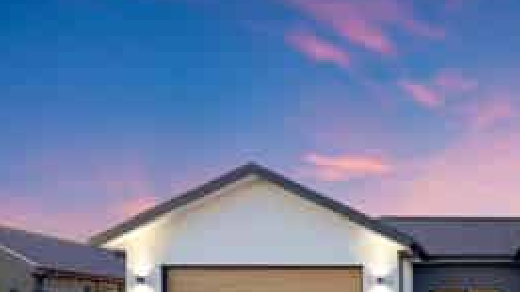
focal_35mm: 27
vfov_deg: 35.9
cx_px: 491
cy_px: 327
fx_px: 372
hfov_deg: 57.3
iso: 32
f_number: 1.8
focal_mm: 1.57
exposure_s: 1/182
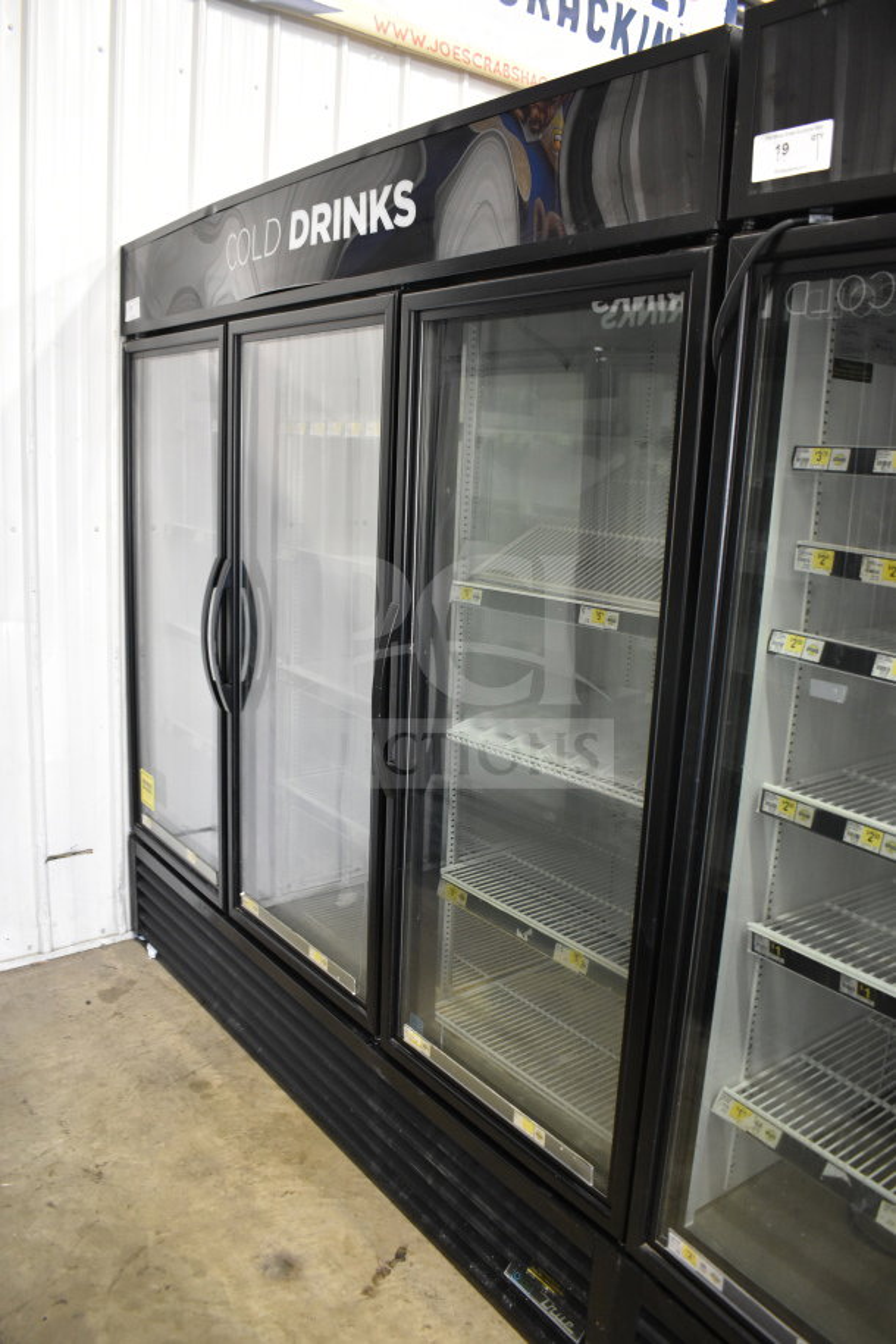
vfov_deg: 67.4
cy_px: 672
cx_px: 448
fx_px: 1008
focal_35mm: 27
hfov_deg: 47.9
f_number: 3.5
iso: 2000
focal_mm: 18
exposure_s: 1/30
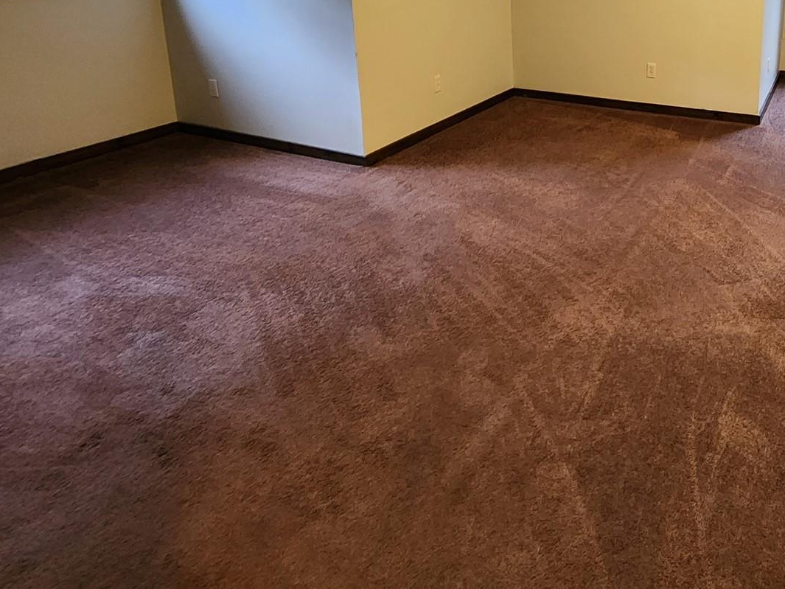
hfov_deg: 63.3
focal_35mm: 25
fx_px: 567
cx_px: 629
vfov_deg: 49.3
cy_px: 66
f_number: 2.2
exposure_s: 1/30
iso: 400
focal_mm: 2.2
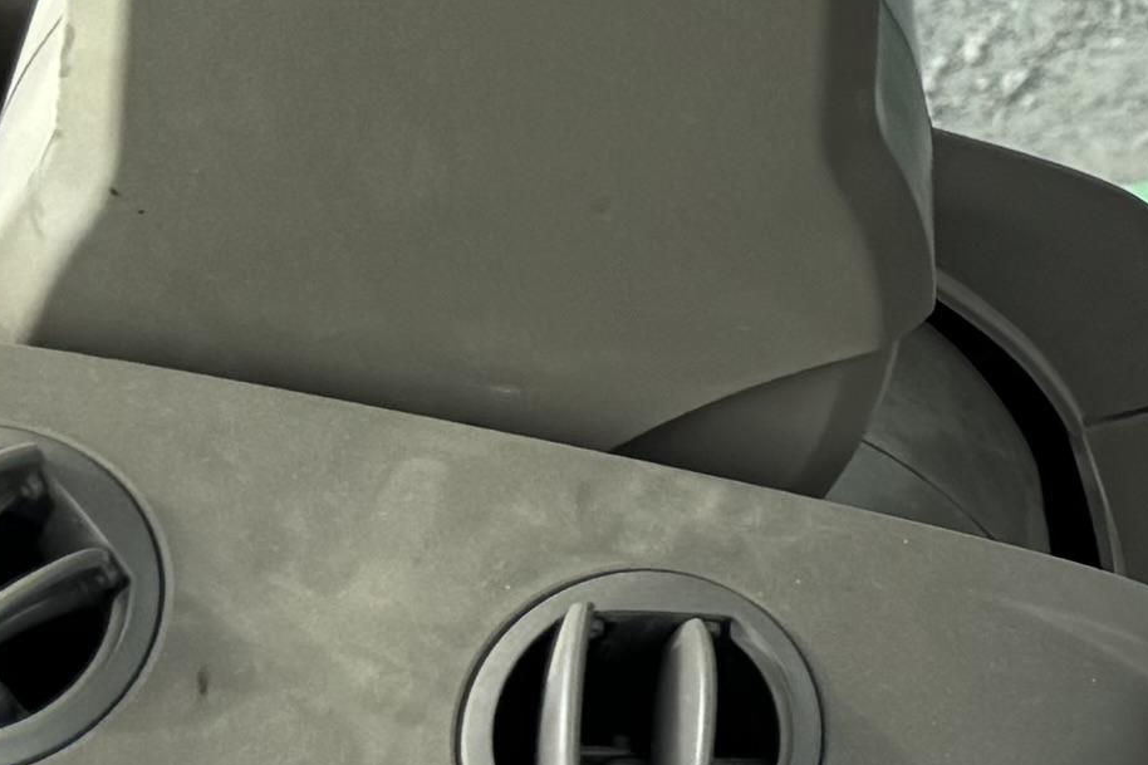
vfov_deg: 8.1
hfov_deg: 10.9
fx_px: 4973
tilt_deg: -18.6
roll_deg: +0.3
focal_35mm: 156
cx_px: 2871
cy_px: -1059
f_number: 1.78
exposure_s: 1/1010
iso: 80
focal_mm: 6.76
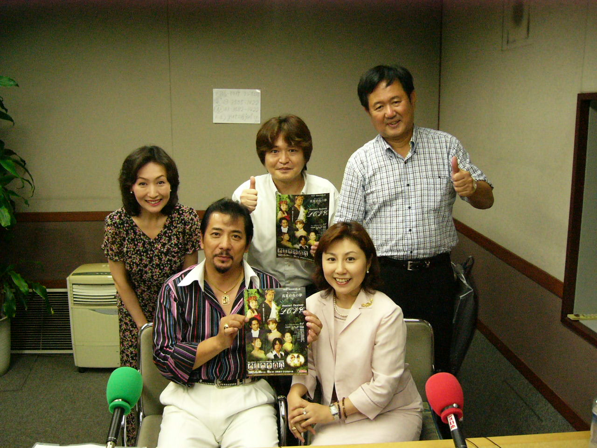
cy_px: 224
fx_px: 604
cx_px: 298
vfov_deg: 40.7
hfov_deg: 52.6
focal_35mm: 35
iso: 400
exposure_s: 1/100
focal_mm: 5.8
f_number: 2.8
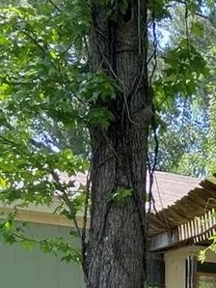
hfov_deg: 11.1
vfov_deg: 14.6
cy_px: 515
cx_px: 459
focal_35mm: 119
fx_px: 989
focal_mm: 4.25
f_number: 1.8
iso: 32
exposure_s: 1/255
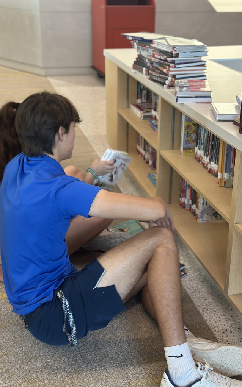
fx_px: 539
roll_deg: -1.3
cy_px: 194
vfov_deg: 39.6
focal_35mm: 51
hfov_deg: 25.3
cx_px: 143
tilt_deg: -22.7
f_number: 1.78
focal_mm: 6.86
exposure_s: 1/55
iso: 160
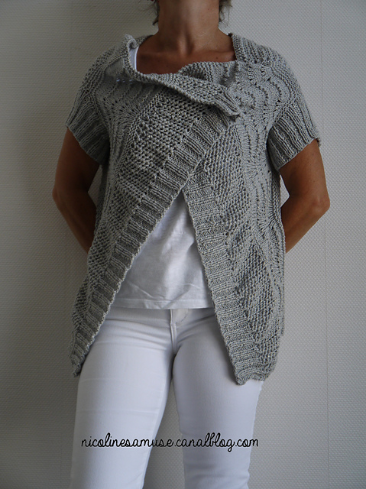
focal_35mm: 50
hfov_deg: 29.1
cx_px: 183
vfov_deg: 38.2
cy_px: 244
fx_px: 706
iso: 400
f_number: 4.6
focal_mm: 25
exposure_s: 1/60
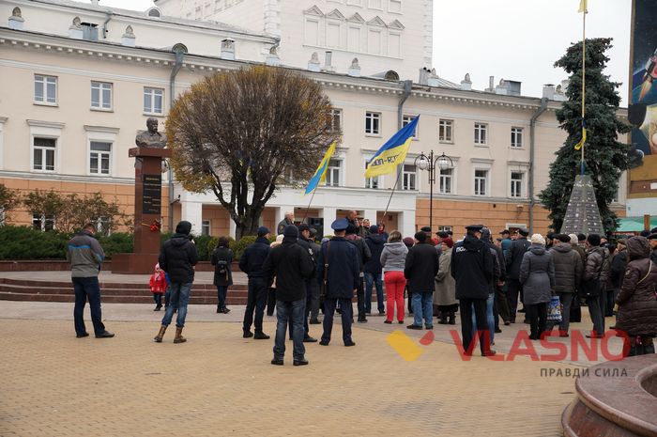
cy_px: 218
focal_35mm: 52
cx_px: 328
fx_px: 957
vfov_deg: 25.7
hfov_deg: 37.9
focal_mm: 35
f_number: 6.3
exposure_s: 1/125
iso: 100
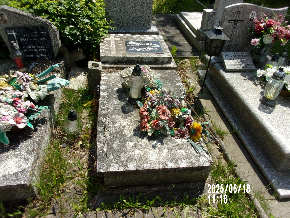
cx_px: 145
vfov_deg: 49.7
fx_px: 235
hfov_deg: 63.4
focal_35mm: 28
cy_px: 109
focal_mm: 5.1
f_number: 10.8
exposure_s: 1/75
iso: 80
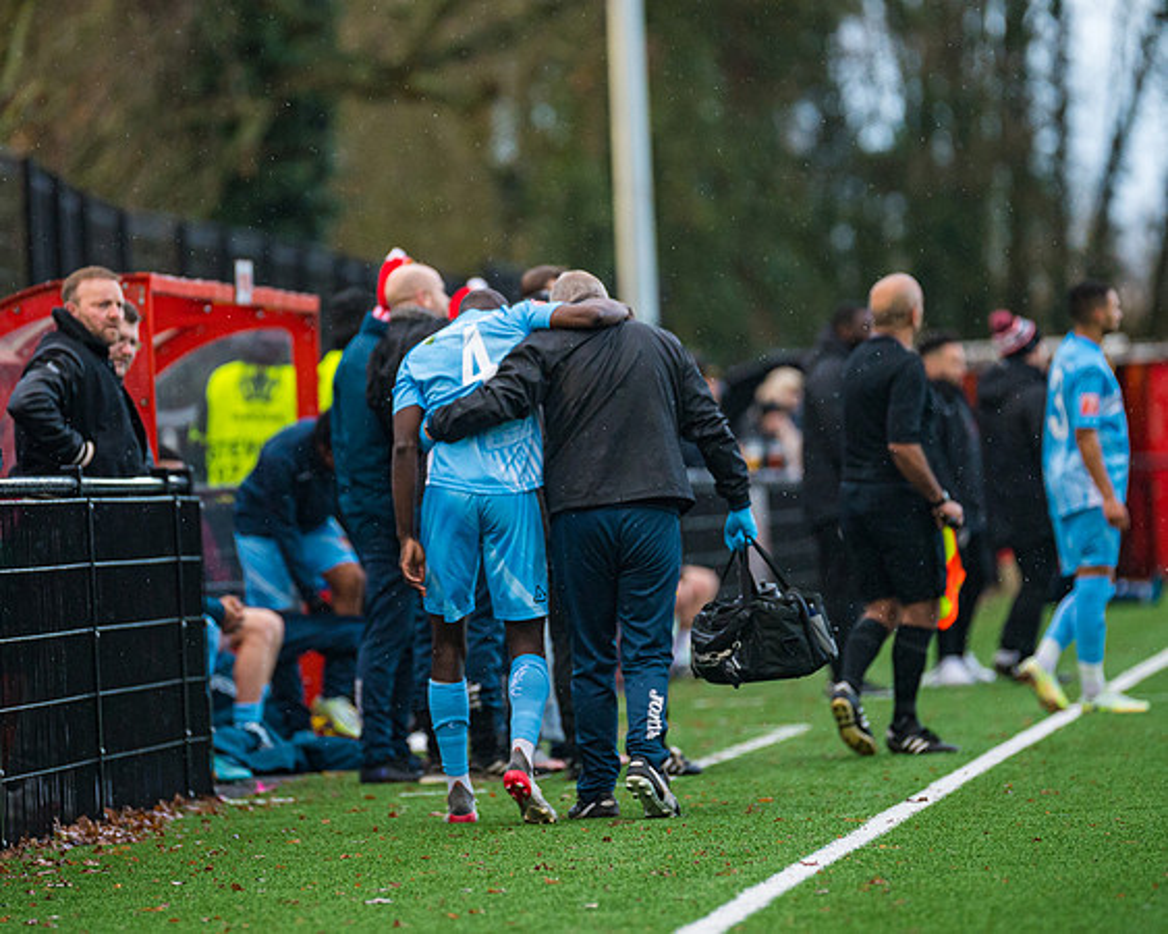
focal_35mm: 353
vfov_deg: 4.4
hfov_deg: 5.5
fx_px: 12195
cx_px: 510
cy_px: 467
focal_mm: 250
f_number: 2.8
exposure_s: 1/1250
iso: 1000
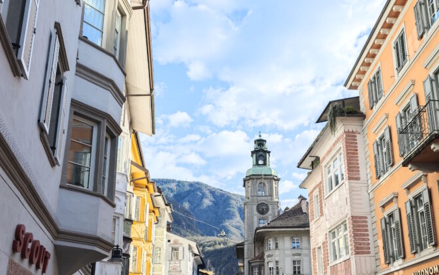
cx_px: 304
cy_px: 190
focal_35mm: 37
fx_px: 443
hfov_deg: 51.4
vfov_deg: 34.0
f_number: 2.8
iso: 50
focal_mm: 8.72
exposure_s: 1/159
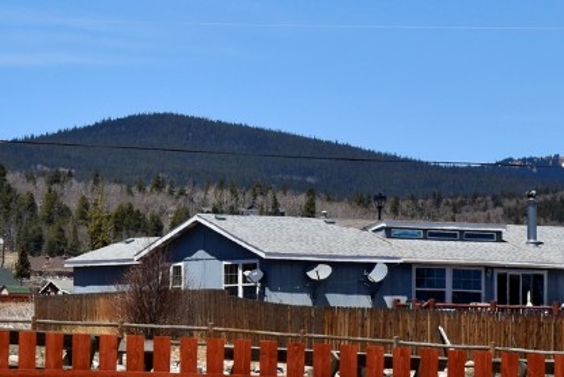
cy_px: 106
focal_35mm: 333
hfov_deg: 6.2
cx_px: -50
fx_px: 5219
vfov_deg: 4.1
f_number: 11
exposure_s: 1/500
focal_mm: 80
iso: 200
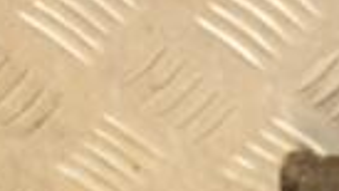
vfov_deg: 4.3
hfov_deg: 7.6
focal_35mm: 276
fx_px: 2480
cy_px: 387
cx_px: 589
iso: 800
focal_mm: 40
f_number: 4.8
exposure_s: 1/160
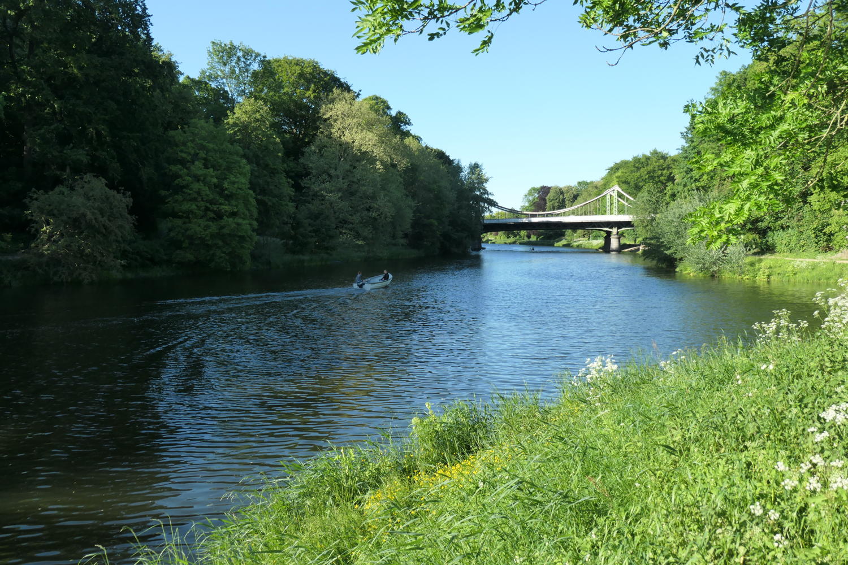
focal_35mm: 33
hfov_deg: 57.2
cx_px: 424
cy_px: 282
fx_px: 777
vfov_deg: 40.0
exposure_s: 1/640
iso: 200
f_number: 3.6
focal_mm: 12
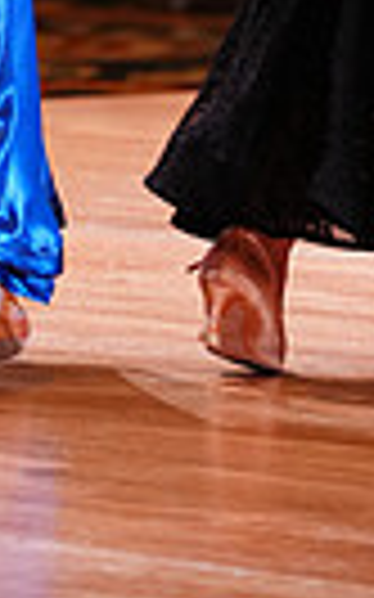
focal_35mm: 892
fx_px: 14563
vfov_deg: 2.3
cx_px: -228
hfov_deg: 1.5
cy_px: -652
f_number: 2.8
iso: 1250
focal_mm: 200
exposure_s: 1/250
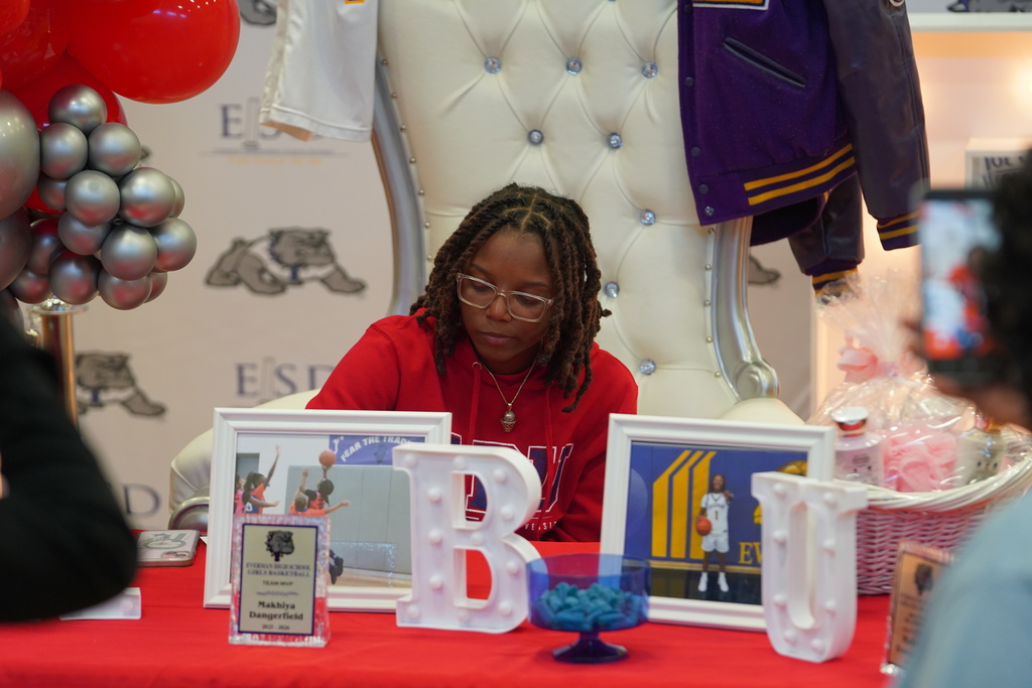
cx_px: 516
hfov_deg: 15.1
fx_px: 3899
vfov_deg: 10.1
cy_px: 344
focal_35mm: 136
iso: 2000
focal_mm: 136
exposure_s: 1/160
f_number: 4
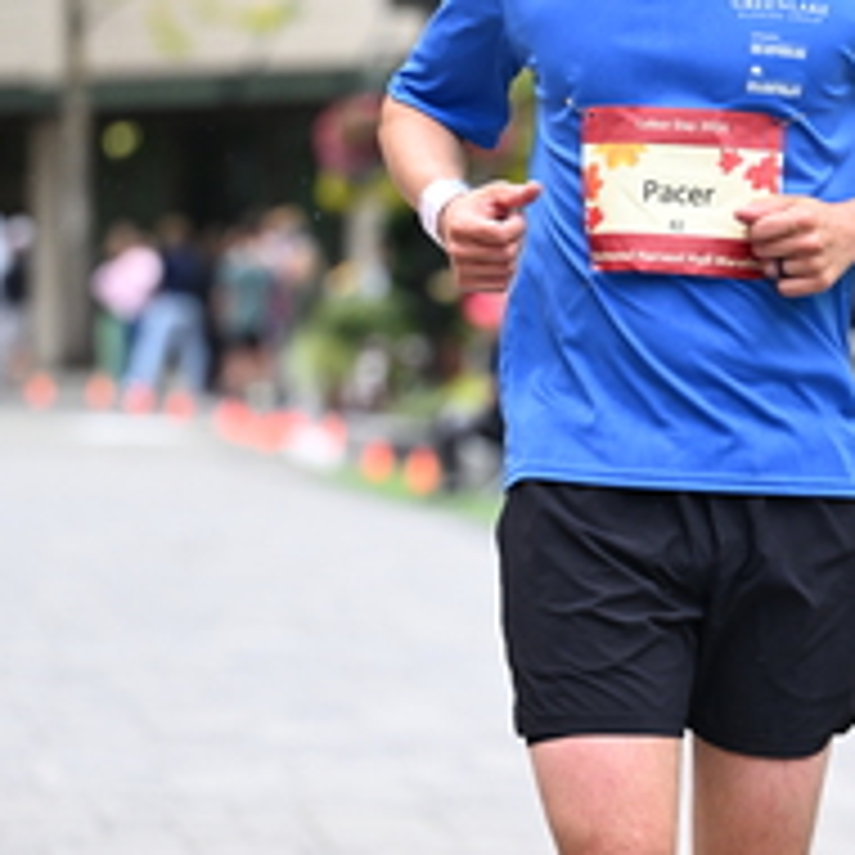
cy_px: 495
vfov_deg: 7.3
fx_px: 6735
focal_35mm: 241
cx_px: 677
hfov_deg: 7.3
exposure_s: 1/2000
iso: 1250
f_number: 2.8
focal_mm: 98
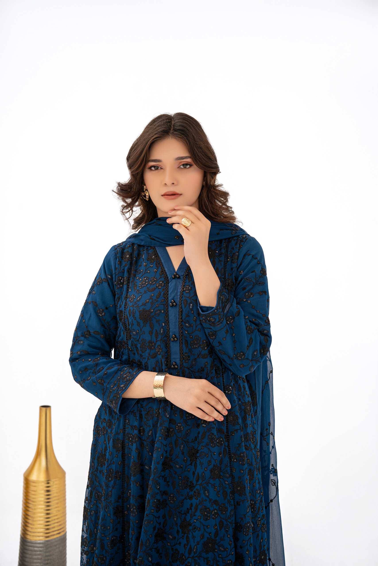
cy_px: 283
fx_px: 787
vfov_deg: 39.6
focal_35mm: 50
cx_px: 189
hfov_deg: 27.0
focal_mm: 50
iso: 200
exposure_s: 1/200
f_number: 5
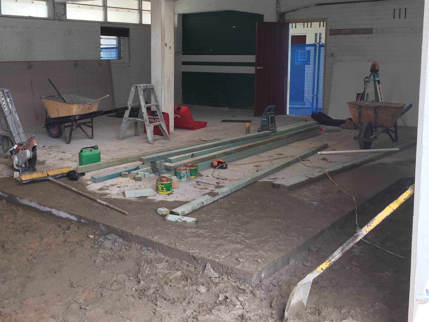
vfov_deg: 36.4
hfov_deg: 47.6
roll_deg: -1.1
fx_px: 483
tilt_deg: -5.9
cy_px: 107
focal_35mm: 39
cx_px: 173
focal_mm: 4.15
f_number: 2.2
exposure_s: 1/161
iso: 32
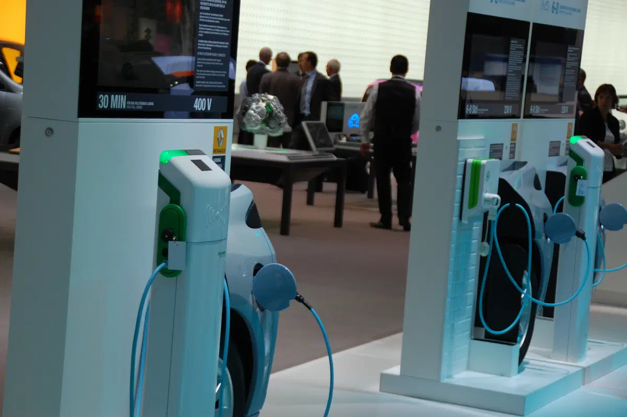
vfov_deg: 14.0
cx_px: 314
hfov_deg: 20.9
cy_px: 208
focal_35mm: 98
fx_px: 1697
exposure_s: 1/250
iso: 400
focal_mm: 65
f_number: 5.3
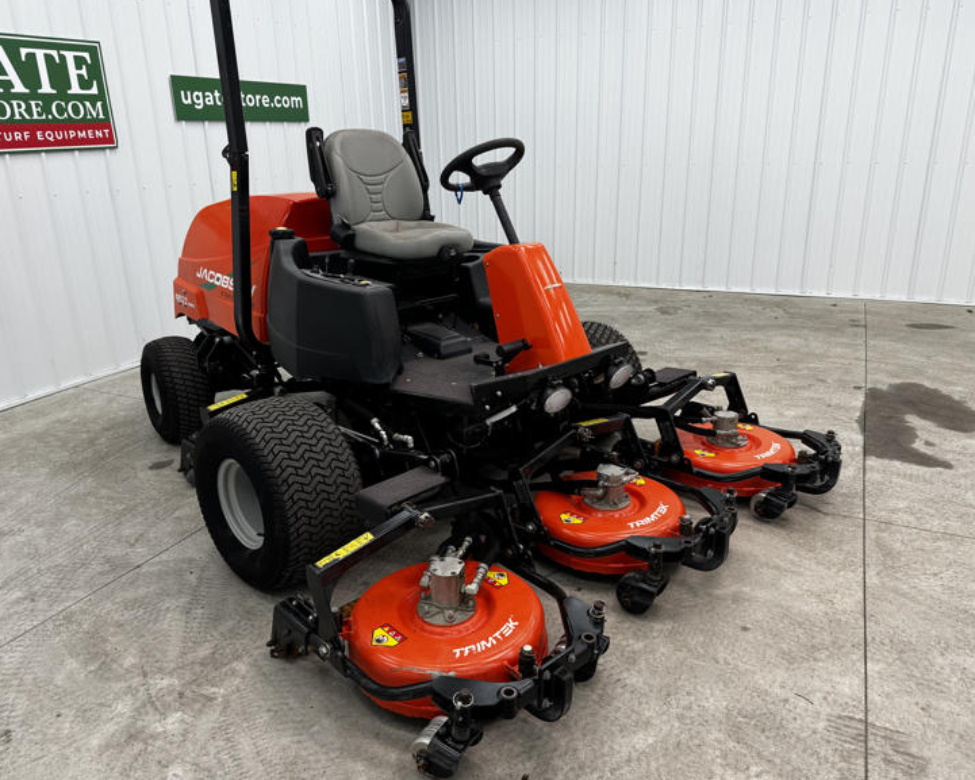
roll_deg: +0.5
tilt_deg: -19.7
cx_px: 490
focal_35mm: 26
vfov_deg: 54.9
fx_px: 750
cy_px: 389
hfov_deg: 66.0
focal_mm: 6.76
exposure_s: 1/120
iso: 80
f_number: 1.78
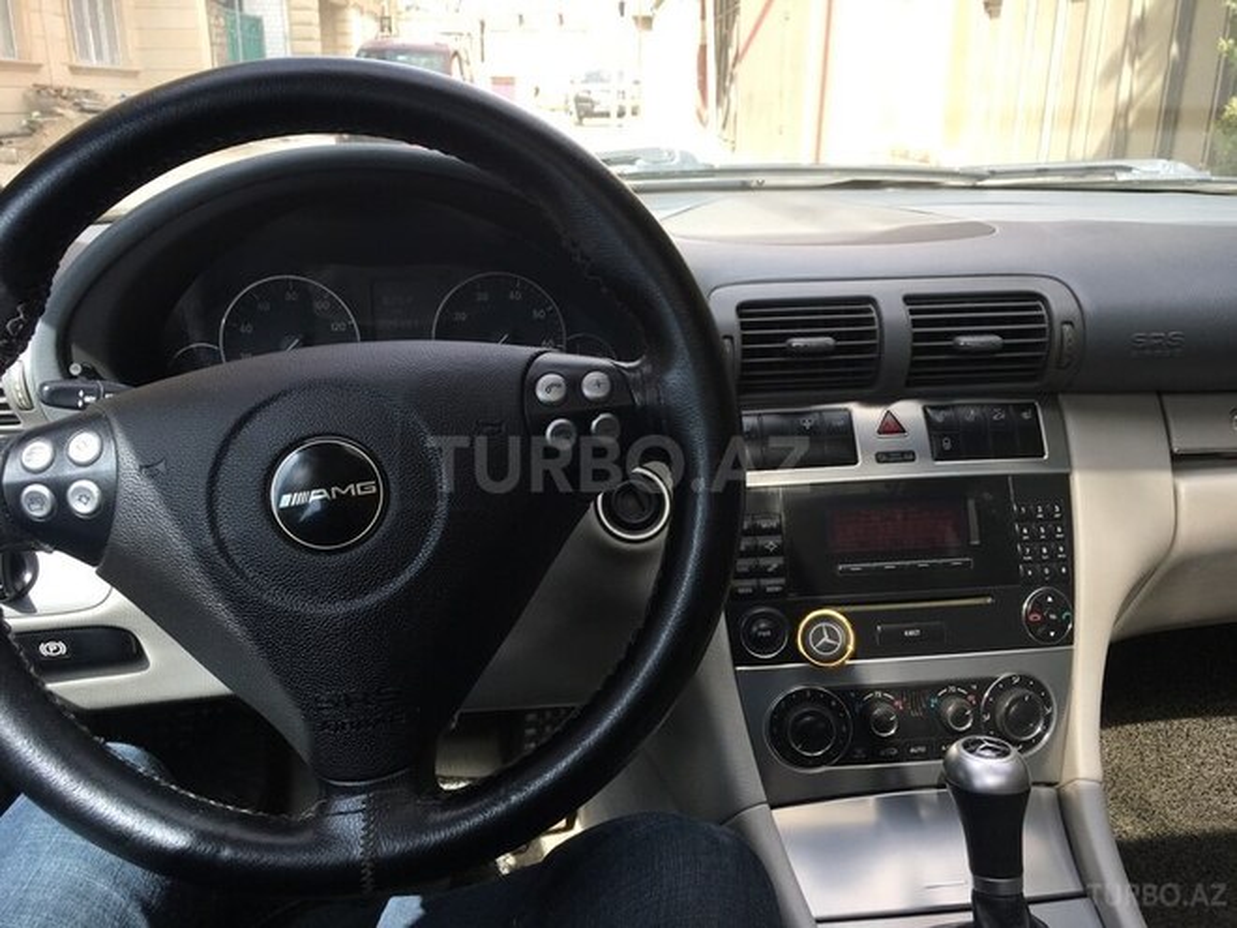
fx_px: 1036
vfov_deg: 48.2
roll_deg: -0.9
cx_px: 618
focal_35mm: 29
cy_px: 464
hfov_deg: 61.7
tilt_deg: -18.5
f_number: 2.2
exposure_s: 1/196
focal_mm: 4.15
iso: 25
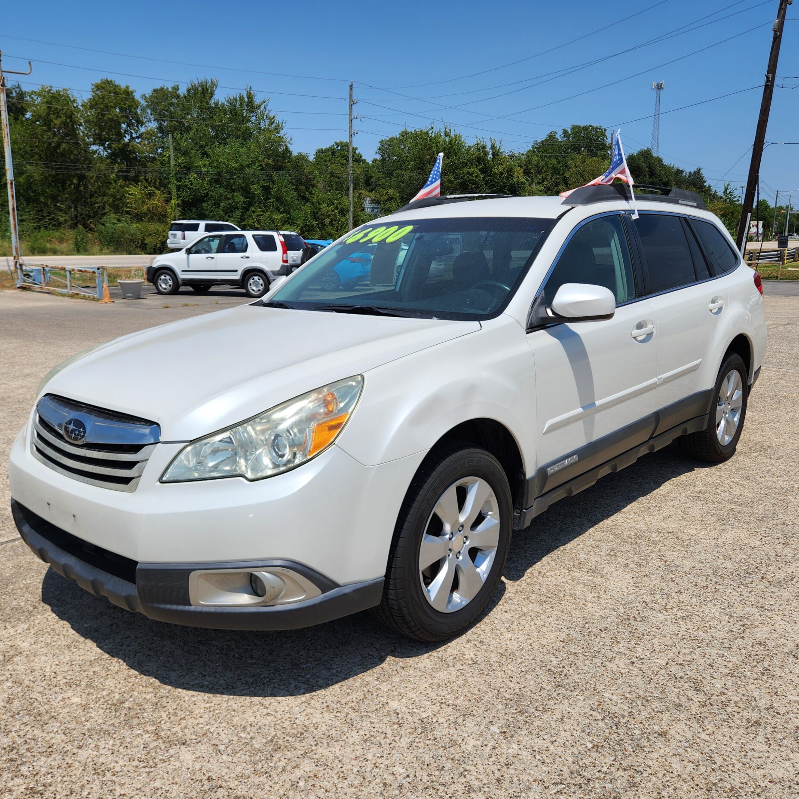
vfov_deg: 57.3
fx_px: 731
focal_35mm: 28
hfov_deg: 57.3
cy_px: 395
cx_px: 414
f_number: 1.8
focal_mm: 5.4
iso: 20
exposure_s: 1/3134
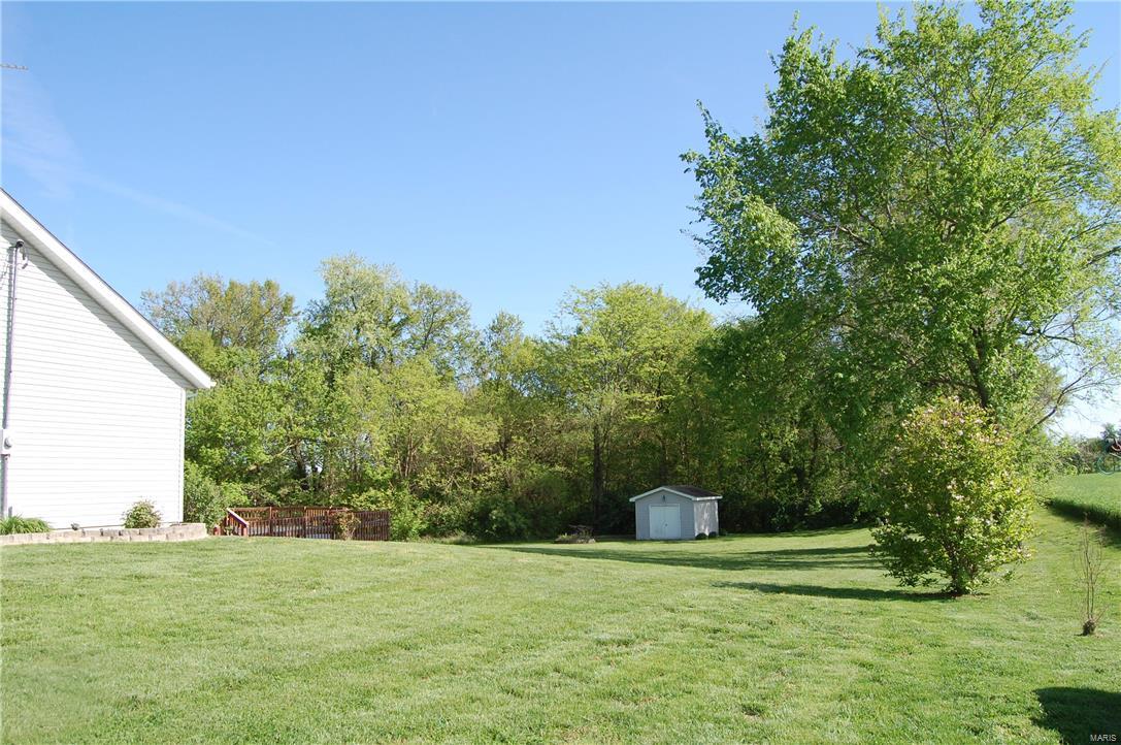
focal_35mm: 27
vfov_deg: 47.8
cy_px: 372
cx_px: 560
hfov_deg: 67.4
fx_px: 840
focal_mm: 18
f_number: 8
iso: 200
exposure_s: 1/250
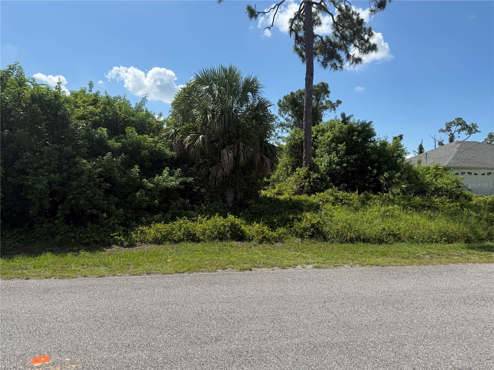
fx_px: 343
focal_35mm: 24
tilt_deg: +0.3
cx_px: 247
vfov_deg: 56.8
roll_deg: +0.2
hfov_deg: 71.6
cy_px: 185
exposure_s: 1/4405
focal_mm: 6.76
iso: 80
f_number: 1.78
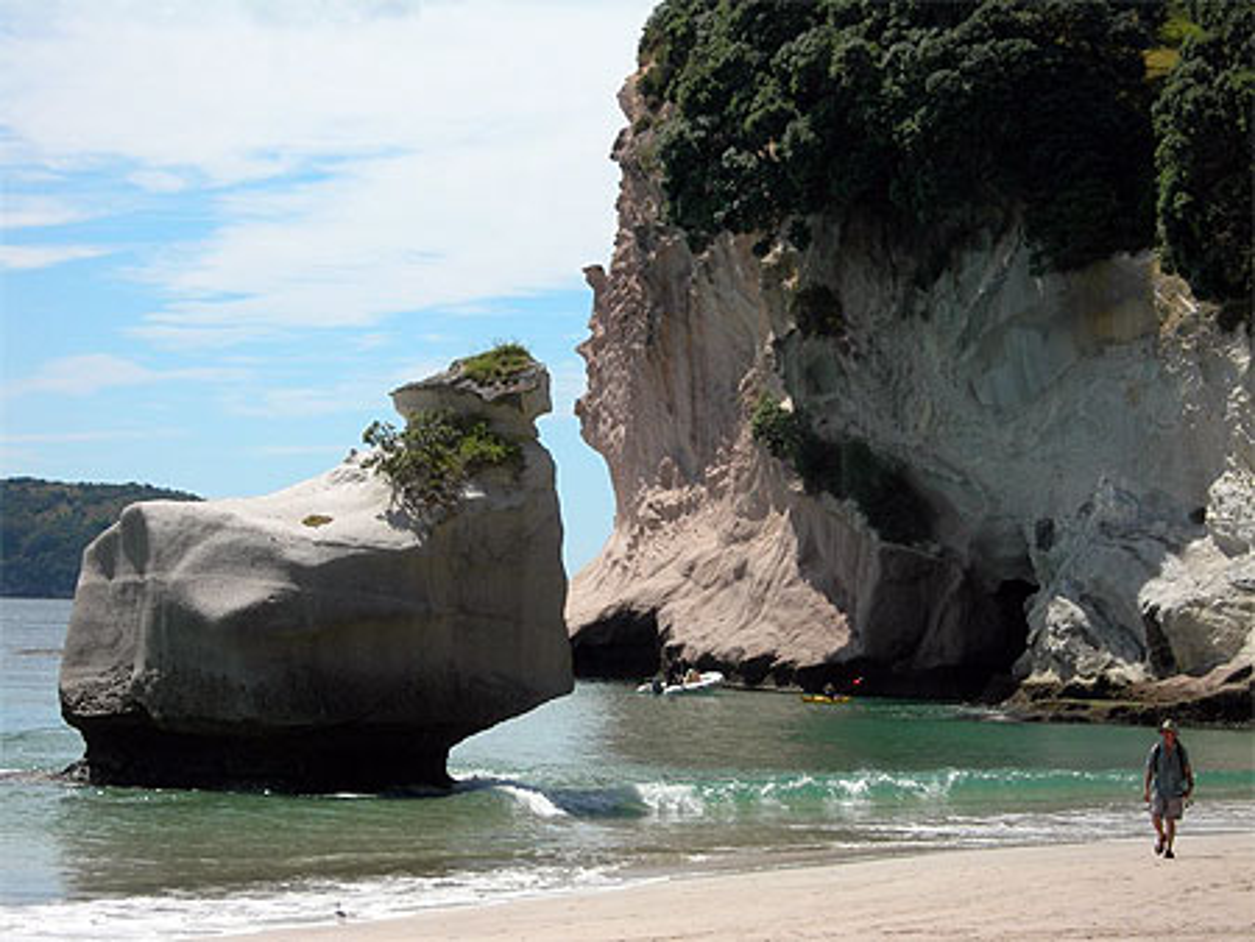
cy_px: 471
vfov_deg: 13.1
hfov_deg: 17.4
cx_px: 628
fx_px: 4099
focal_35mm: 113
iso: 50
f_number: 8.2
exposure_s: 1/251
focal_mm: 23.4
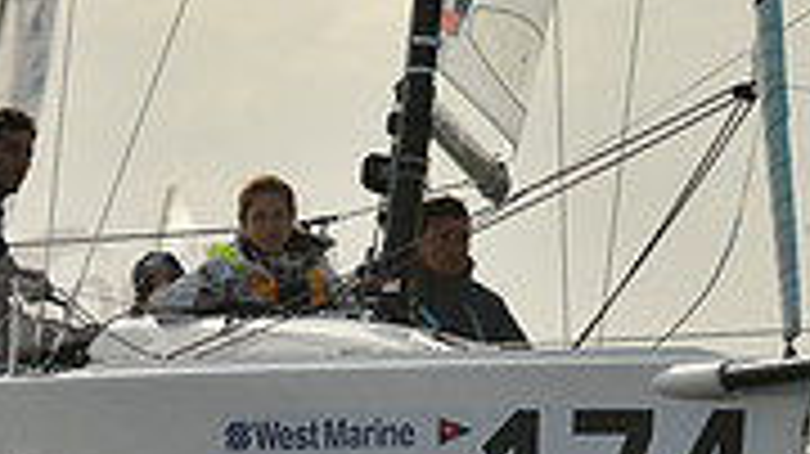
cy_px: 25
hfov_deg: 2.9
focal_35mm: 744
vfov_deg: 1.6
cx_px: 576
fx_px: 15970
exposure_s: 1/2000
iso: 320
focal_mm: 220
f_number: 7.1
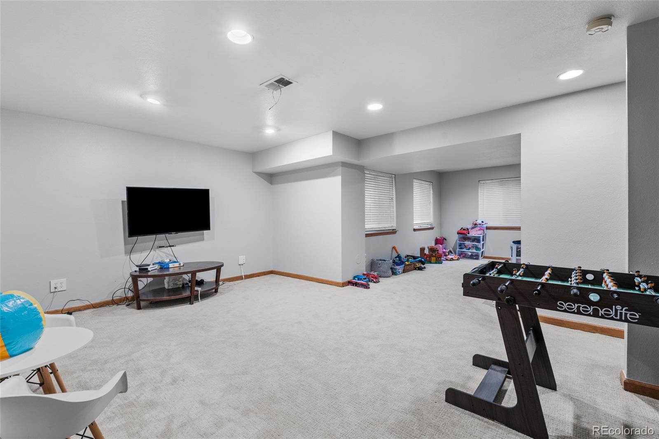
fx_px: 293
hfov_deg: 96.7
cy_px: 220
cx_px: 330
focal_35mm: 16
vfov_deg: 73.7
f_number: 8
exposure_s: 1/1.67
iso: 500
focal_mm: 16
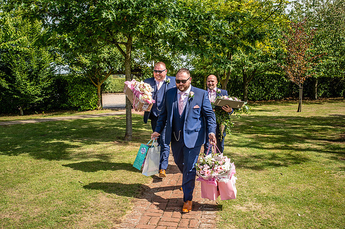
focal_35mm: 35
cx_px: 172
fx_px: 335
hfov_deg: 54.5
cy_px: 114
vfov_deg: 37.8
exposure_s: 1/200
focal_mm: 35
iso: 100
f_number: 9
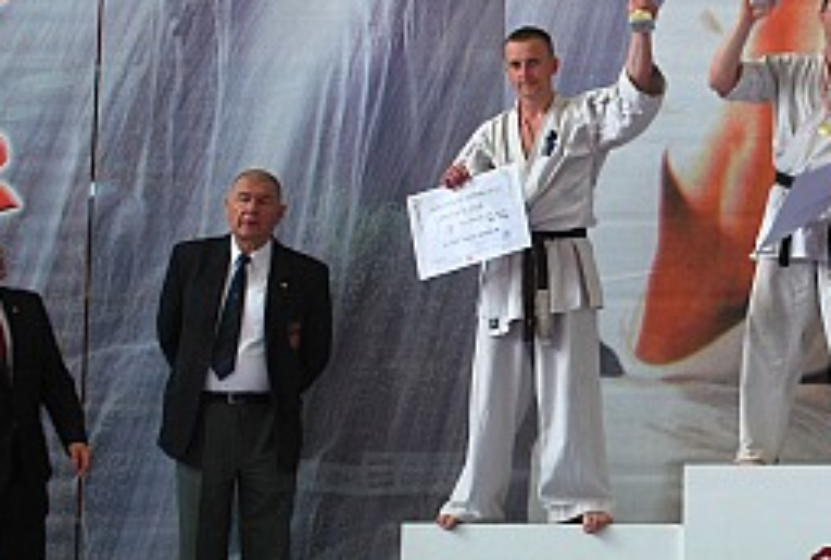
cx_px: 802
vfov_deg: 14.7
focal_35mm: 94
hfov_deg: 21.0
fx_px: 2178
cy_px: 228
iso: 200
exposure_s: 1/80
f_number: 5
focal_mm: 32
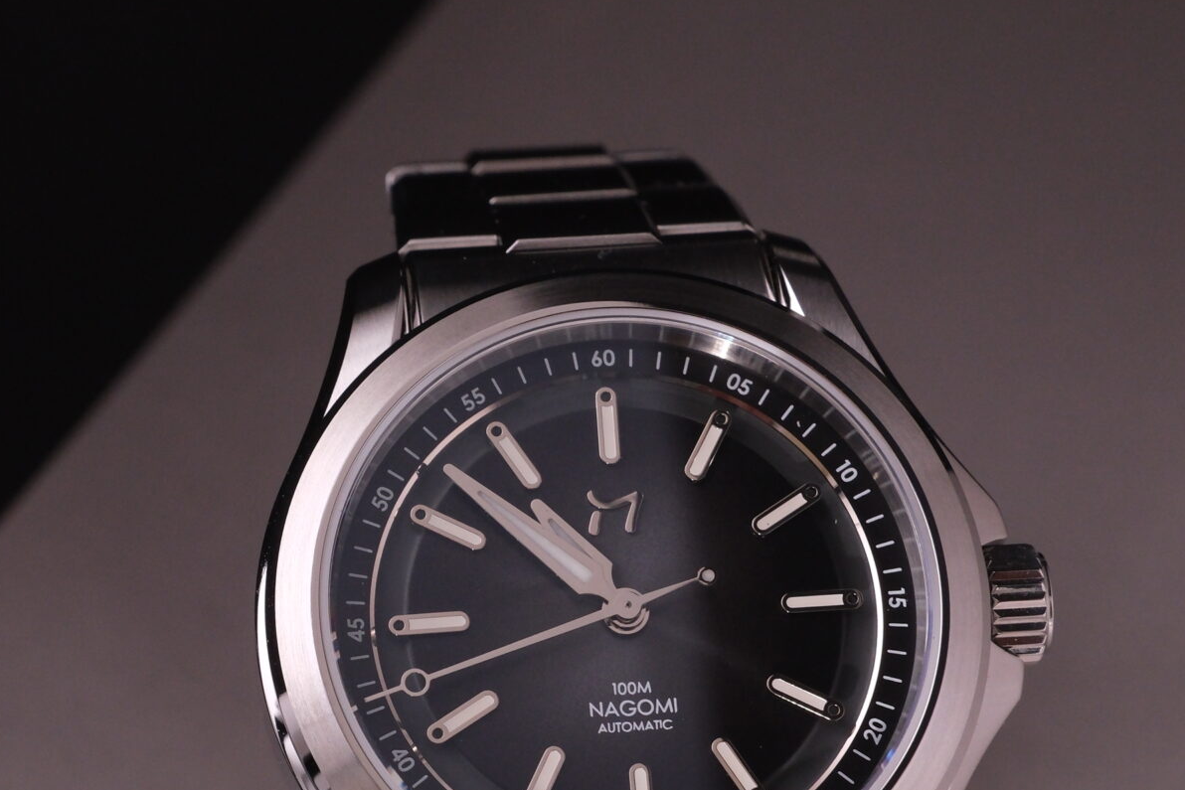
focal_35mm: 131
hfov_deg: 15.6
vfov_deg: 10.4
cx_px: 295
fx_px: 4312
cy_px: 675
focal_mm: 40.8
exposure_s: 1/58
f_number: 8
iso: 1250
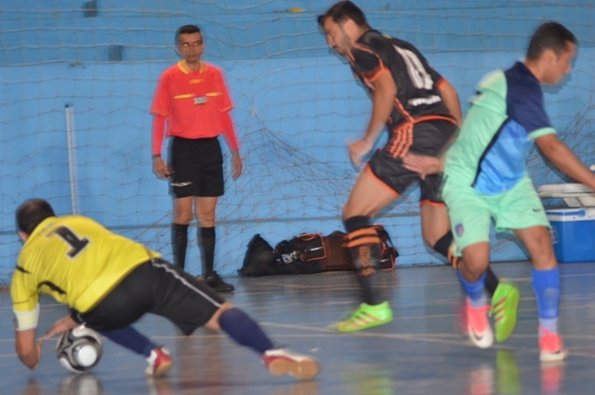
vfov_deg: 6.3
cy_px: 198
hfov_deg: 9.5
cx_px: 298
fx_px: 3588
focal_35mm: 218
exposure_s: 1/60
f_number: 4.5
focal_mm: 145
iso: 3200
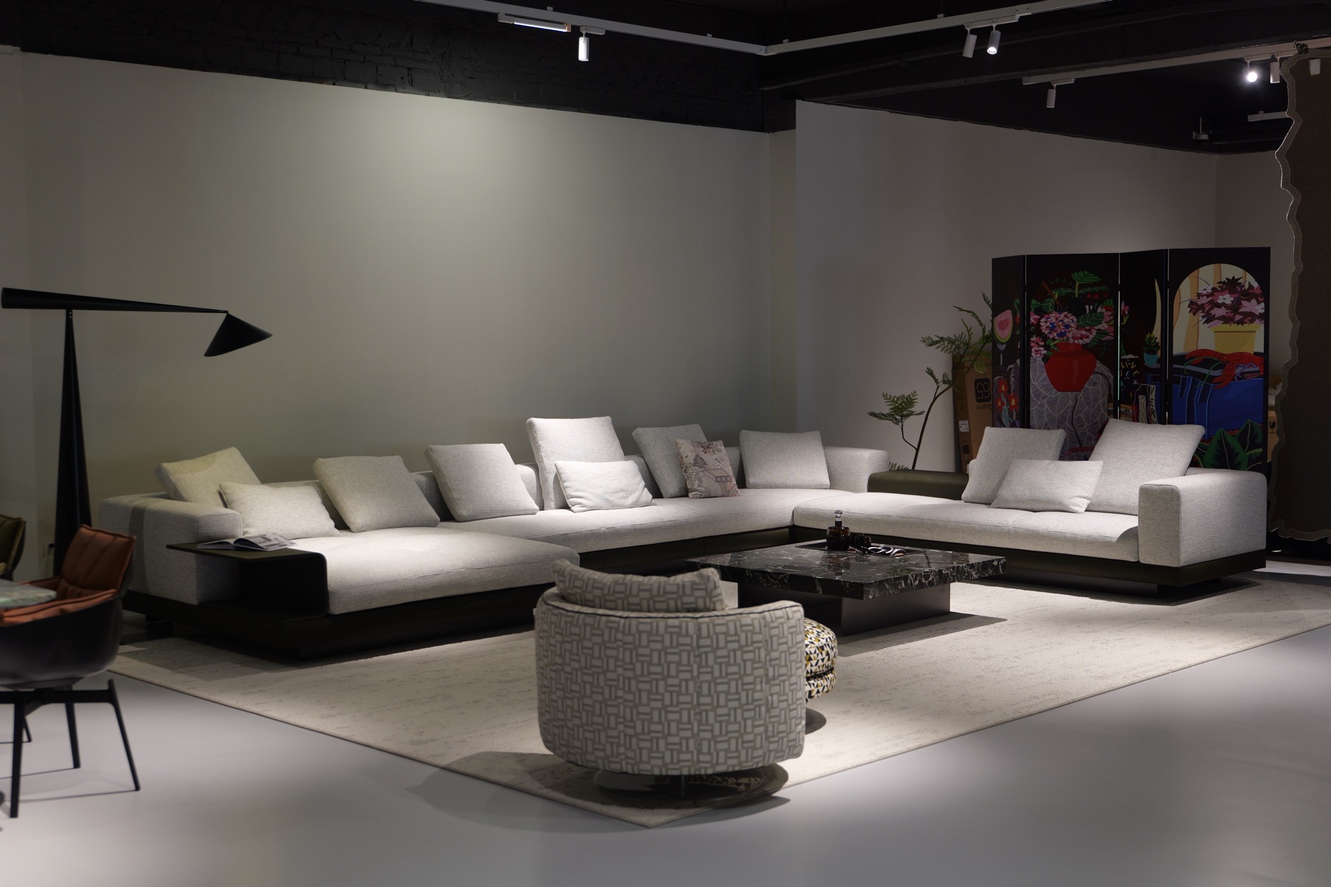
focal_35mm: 45
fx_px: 1664
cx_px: 666
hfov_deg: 43.6
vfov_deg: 29.9
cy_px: 444
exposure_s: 1/50
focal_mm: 45
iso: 320
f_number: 2.8
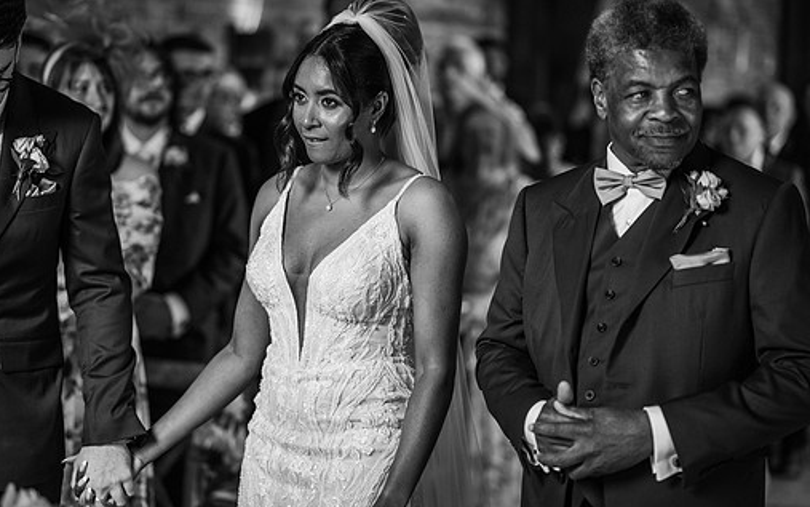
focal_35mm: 99
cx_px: 366
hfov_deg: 21.0
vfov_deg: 13.2
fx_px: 2186
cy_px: 218
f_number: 1.8
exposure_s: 1/200
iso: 450
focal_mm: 85
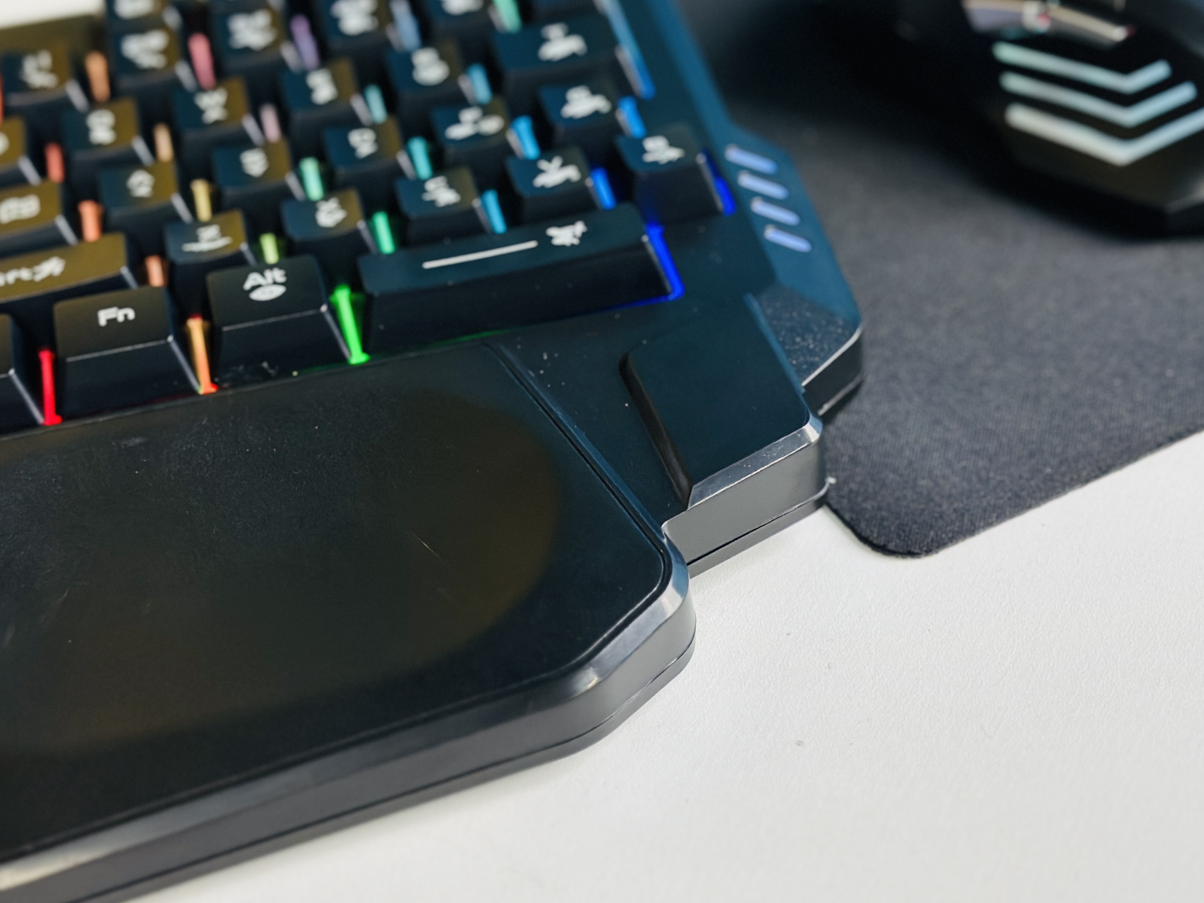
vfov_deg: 21.3
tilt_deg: -36.9
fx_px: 2400
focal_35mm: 69
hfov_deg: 28.2
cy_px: 361
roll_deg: +4.6
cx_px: 630
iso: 200
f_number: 1.78
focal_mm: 6.86
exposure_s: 1/51
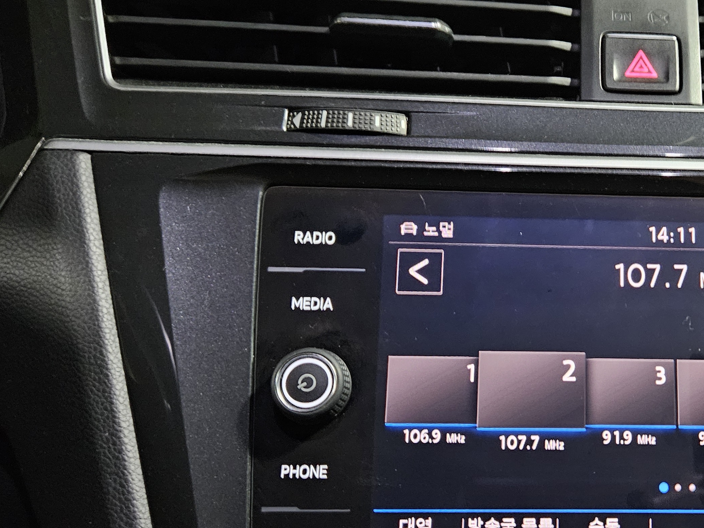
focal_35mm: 44
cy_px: 257
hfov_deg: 40.6
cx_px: 596
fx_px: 895
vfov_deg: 32.9
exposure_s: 1/24
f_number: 1.8
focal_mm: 5.4
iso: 800
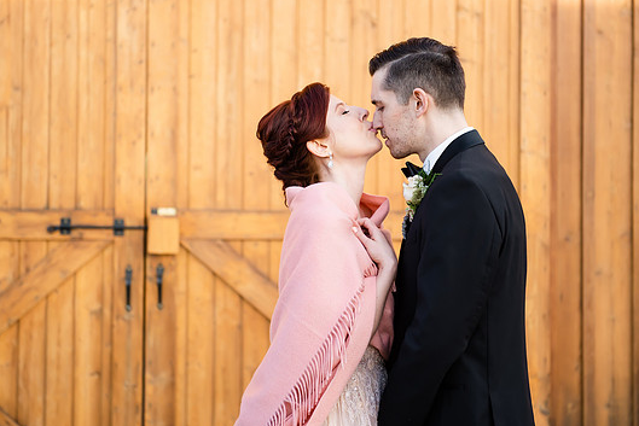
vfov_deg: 16.7
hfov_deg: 24.8
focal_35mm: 82
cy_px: 187
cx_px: 310
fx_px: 1456
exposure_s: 1/1000
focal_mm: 70
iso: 400
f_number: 3.2
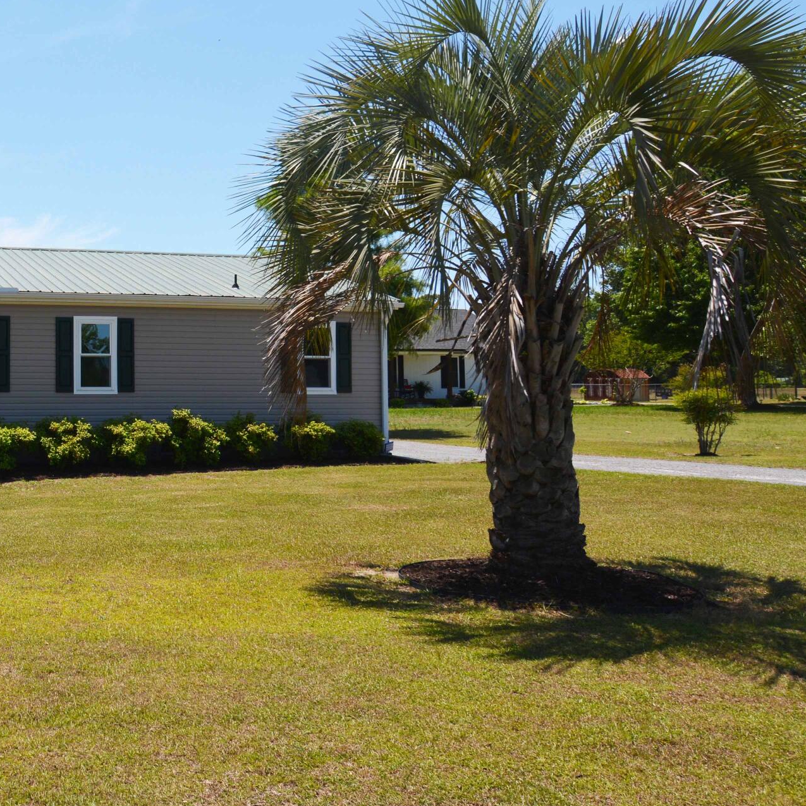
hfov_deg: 39.9
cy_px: 345
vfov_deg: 45.9
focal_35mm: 36
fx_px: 948
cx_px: -18
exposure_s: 1/250
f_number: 8
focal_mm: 12
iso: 100
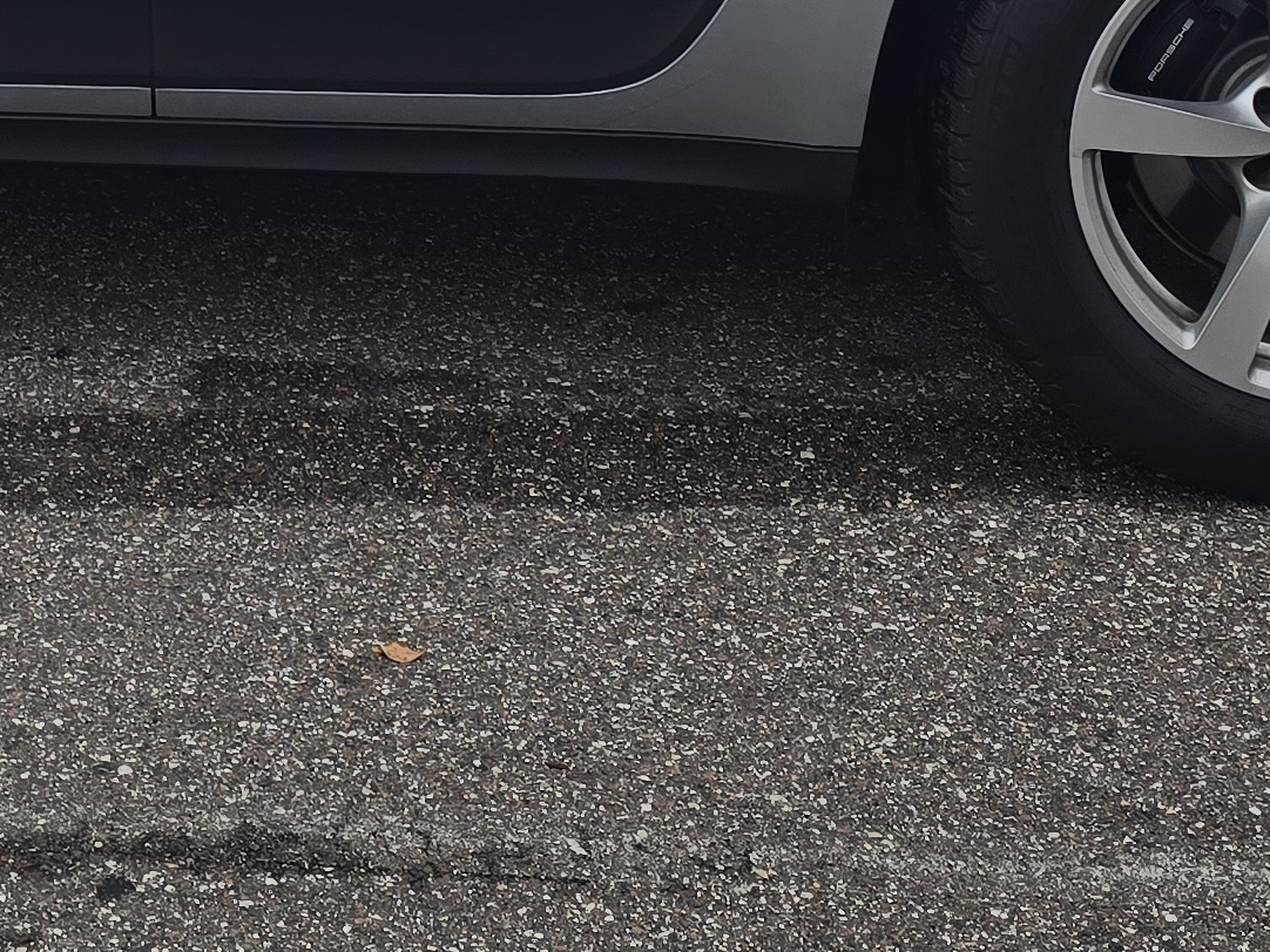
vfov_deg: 15.3
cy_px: -692
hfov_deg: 22.5
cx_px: 139
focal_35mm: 85
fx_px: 3119
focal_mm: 6.3
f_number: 1.7
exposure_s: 1/180
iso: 20
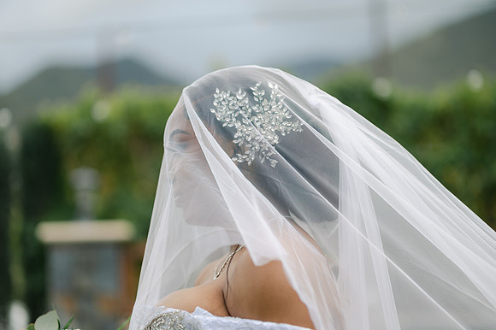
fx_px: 1170
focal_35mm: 85
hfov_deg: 23.9
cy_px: 165
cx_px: 248
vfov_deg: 16.1
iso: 100
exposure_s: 1/640
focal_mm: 85
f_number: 2
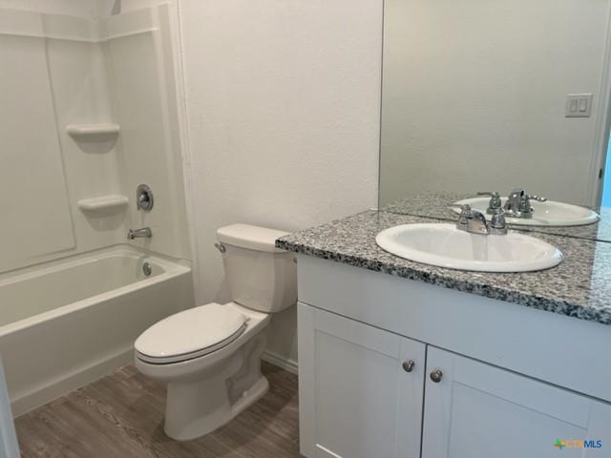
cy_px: 229
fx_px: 459
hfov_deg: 67.3
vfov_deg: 53.1
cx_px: 306
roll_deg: +1.6
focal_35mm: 26
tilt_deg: -12.8
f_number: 1.5
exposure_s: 1/120
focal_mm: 5.7
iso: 64
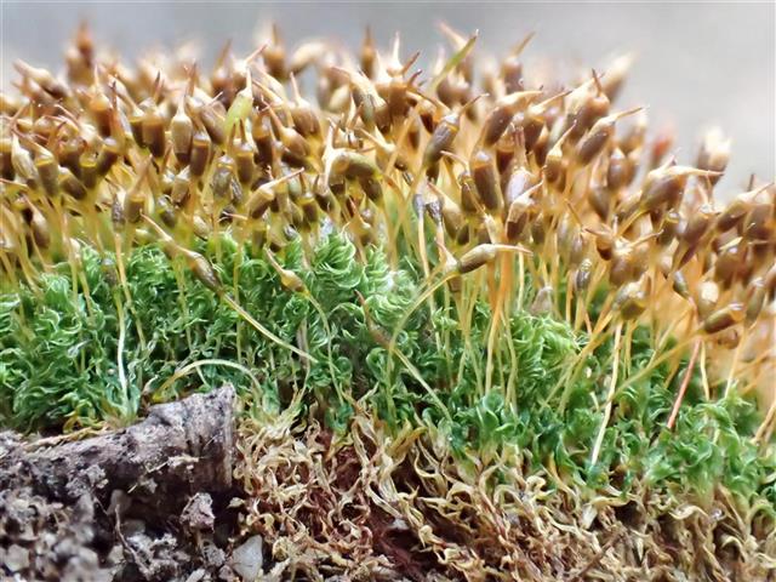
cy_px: 291
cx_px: 388
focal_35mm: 46
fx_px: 1031
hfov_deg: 41.2
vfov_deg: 31.5
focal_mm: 8.41
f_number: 4.5
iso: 800
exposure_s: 1/125
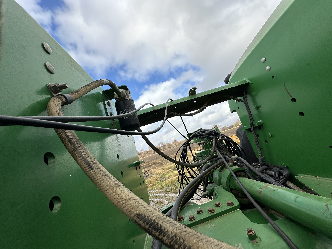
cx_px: 166
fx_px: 134
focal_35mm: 14
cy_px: 124
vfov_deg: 85.7
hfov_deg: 102.1
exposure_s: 1/1770
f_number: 2.2
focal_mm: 2.22
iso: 40
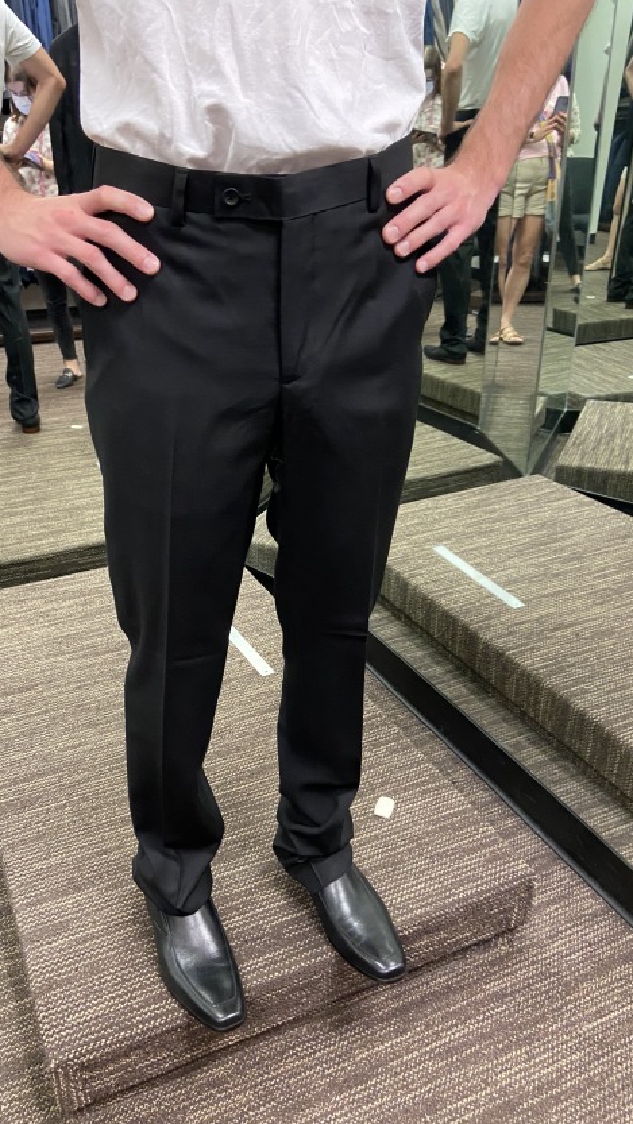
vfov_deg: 66.1
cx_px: 235
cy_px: 565
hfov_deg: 39.9
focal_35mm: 29
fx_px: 865
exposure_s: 1/60
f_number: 1.8
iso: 400
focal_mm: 4.25
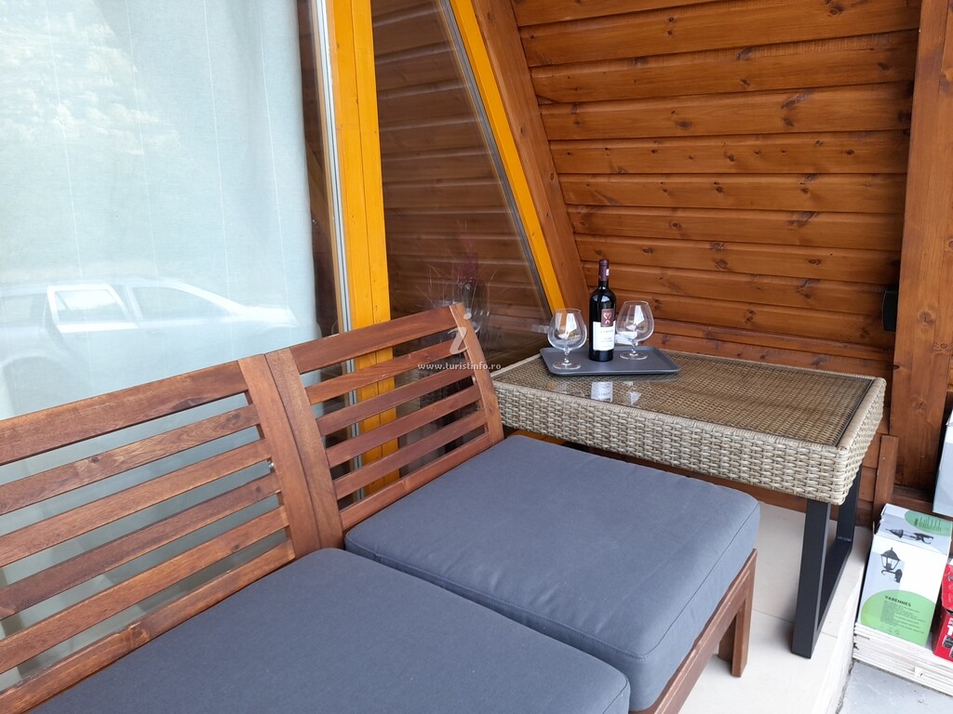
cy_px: 357
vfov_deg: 54.9
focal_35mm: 25
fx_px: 688
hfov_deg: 69.4
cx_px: 476
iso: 64
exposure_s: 1/50
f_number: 2
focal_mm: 4.6
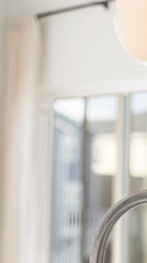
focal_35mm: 165
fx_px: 1145
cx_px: 97
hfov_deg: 7.3
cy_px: 326
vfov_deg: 12.7
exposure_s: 1/320
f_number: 1.8
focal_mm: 50
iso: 160
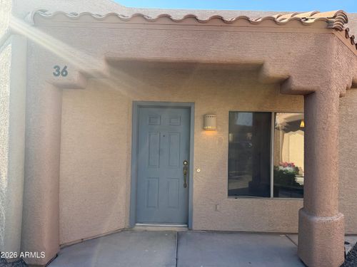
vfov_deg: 56.8
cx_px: 178
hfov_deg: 71.6
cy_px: 134
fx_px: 248
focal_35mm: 24
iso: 80
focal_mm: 6.76
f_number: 1.78
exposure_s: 1/1018
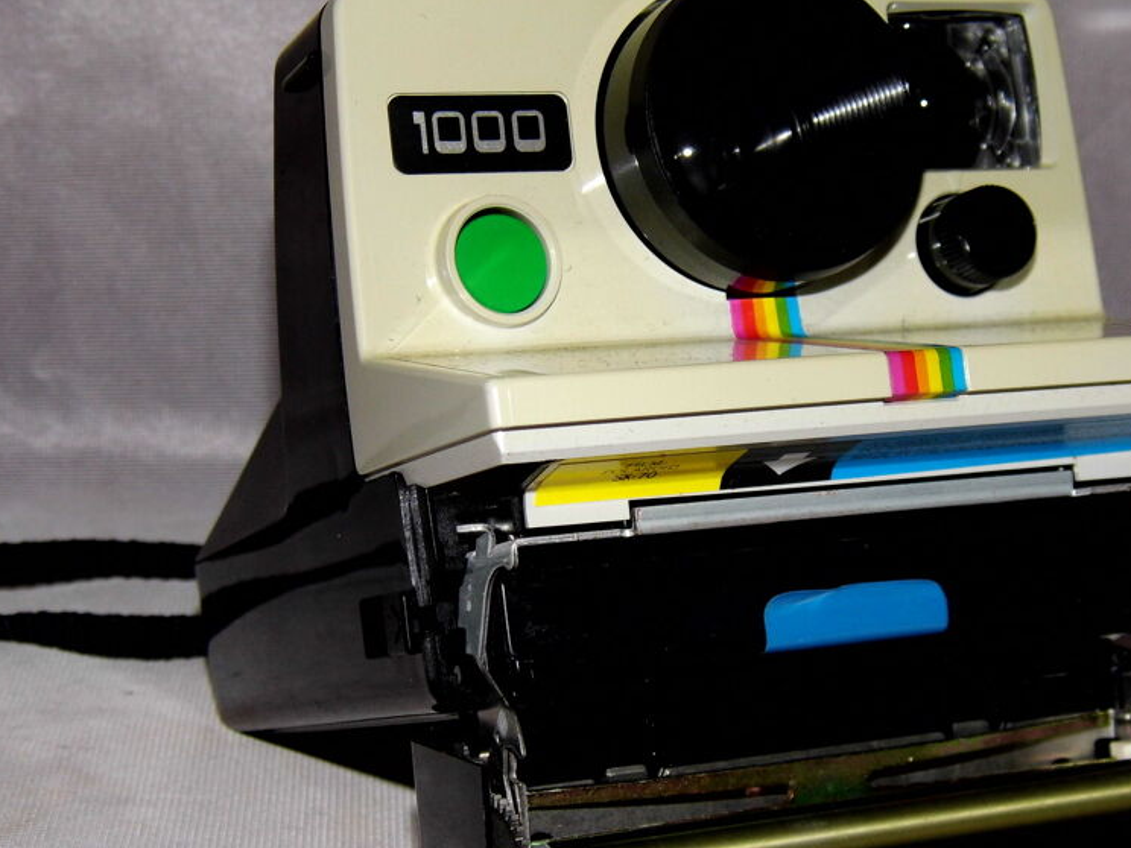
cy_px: 482
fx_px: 2548
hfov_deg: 24.9
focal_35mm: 78
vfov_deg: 18.9
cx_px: 722
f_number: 3.9
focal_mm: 10.4
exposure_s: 1/60
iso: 100
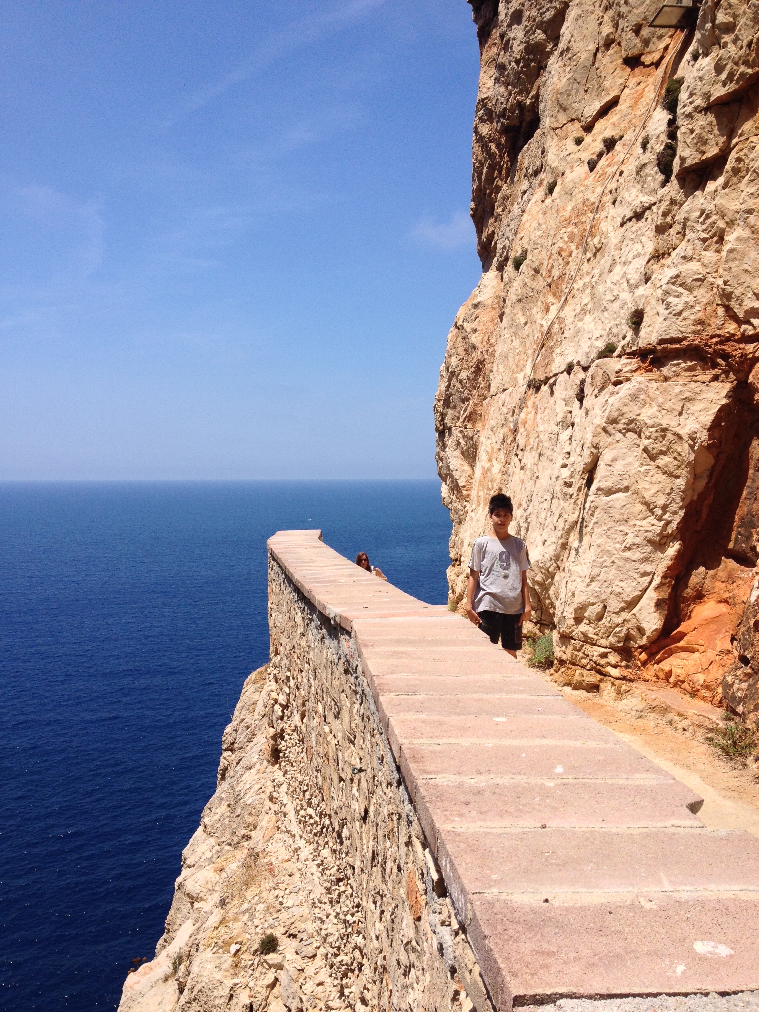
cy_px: 506
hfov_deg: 40.7
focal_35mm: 35
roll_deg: +1.1
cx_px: 380
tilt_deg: -3.4
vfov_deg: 52.6
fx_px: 1023
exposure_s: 1/2404
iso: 50
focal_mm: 4.28
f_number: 2.4
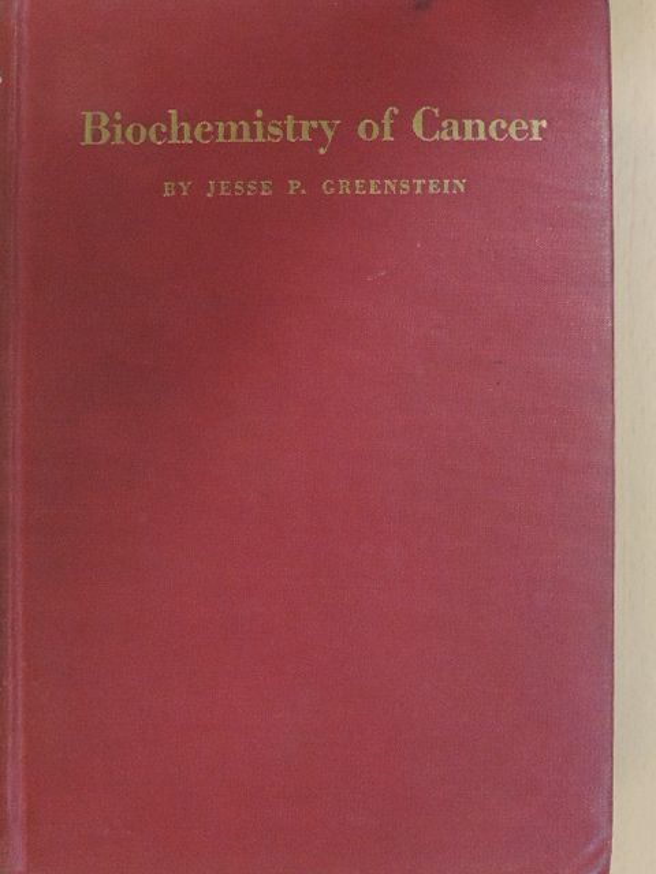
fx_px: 1390
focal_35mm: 55
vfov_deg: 34.9
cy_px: 437
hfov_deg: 26.6
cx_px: 328
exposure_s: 1/40
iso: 1400
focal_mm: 9.8
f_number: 3.7
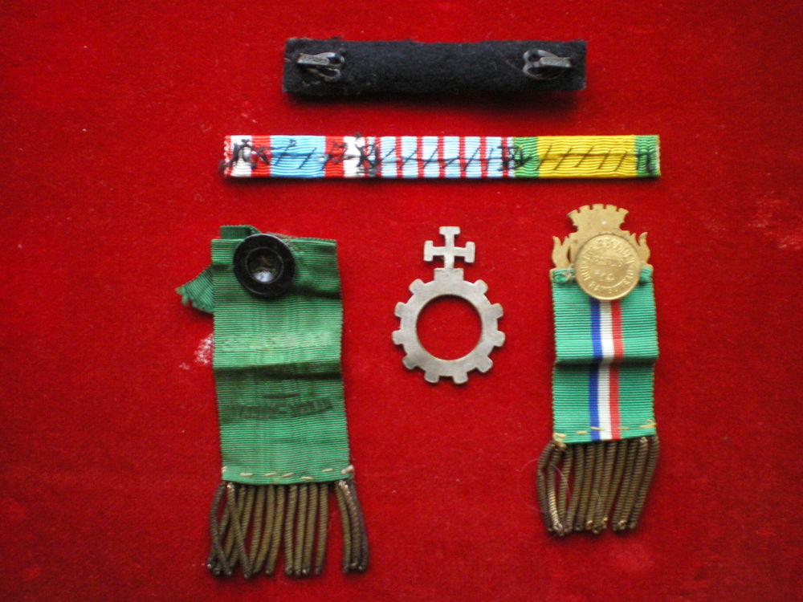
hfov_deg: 49.0
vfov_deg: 37.7
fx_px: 881
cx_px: 402
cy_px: 301
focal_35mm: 38
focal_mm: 6.3
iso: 400
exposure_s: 1/8
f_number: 3.1
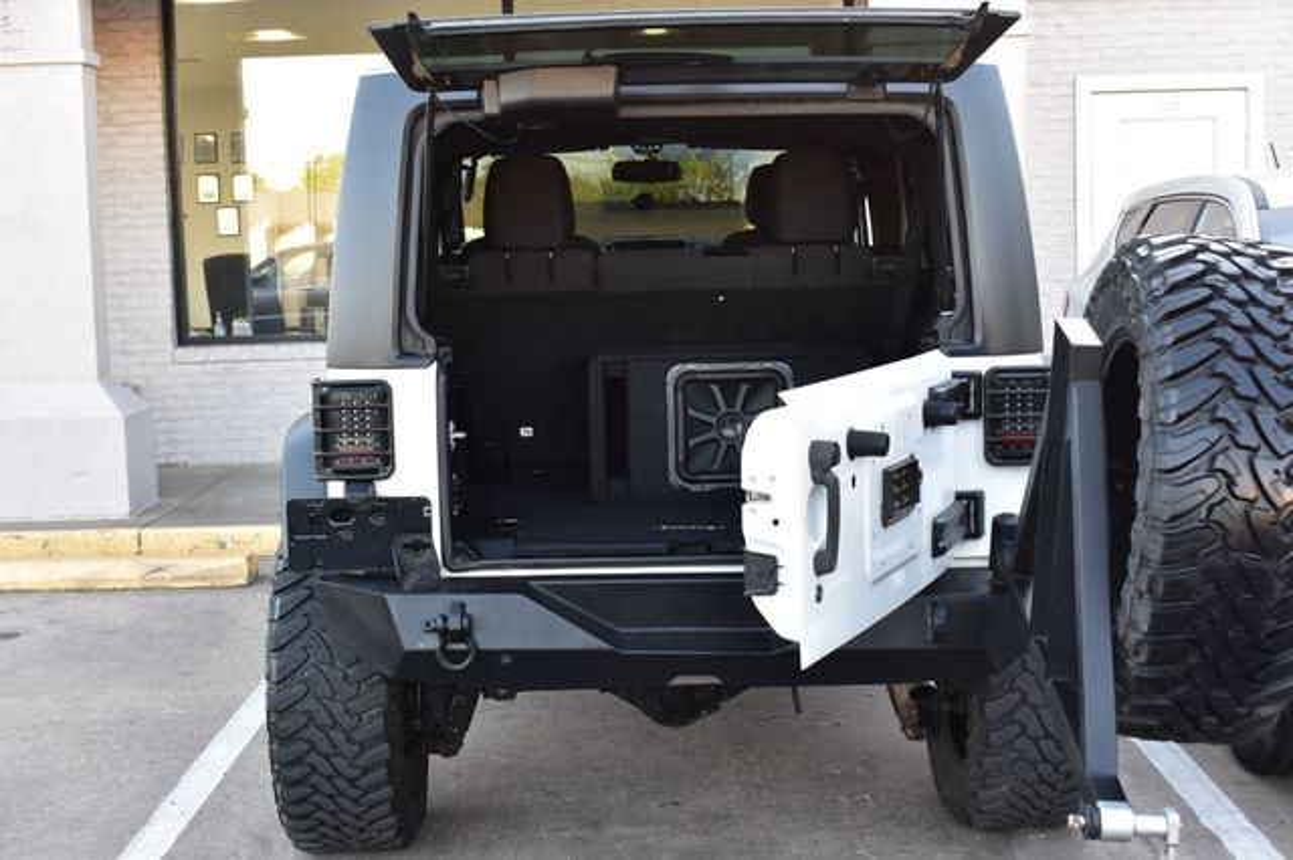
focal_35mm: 54
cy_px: 430
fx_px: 1938
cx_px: 646
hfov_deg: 36.9
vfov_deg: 25.0
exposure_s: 1/50
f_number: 8
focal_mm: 36
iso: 400
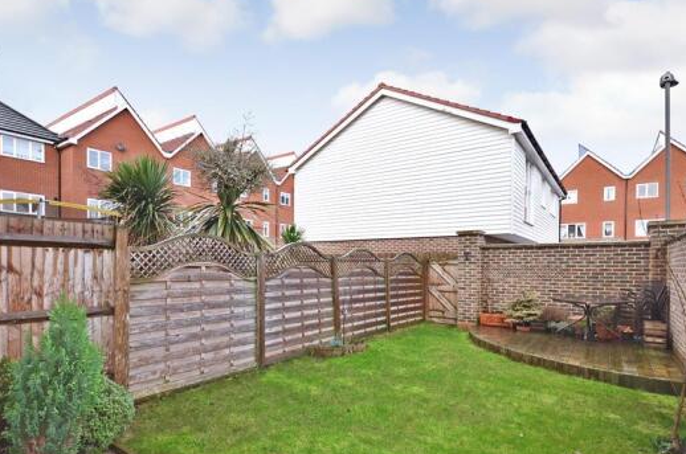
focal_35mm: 19
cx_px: 320
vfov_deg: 63.8
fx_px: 361
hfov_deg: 86.9
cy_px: 269
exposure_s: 1/80
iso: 100
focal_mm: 10
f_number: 4.5
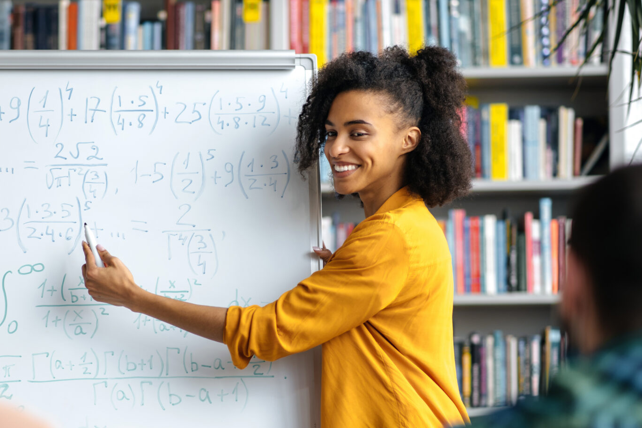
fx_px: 2265
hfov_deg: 16.1
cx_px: 233
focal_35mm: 127
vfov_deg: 10.8
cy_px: 255
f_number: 2.2
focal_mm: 85
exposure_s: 1/320
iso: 250
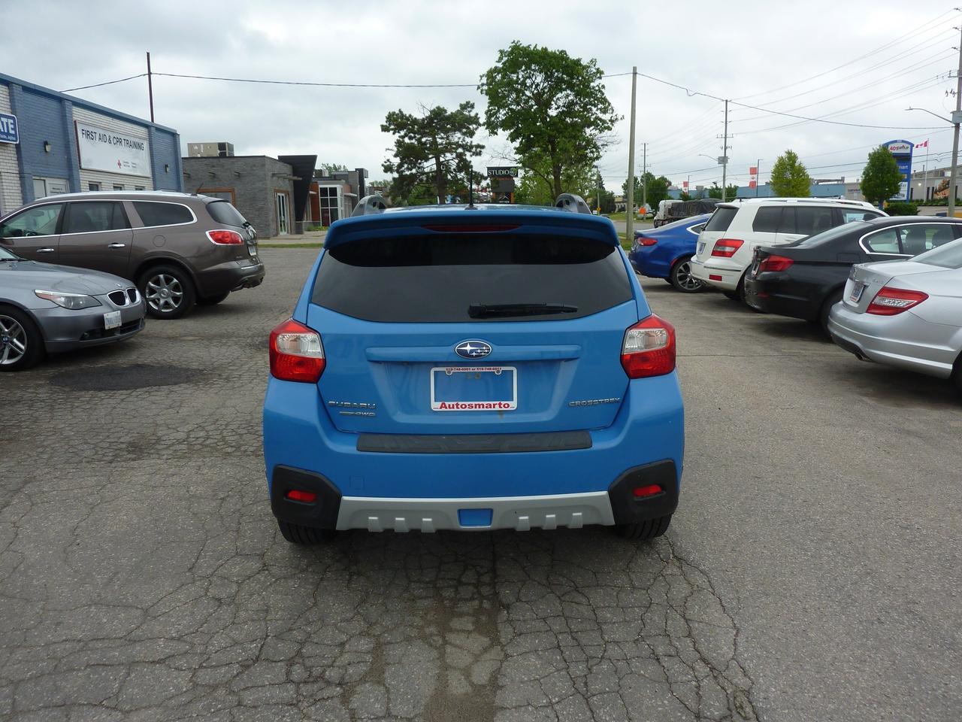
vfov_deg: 54.9
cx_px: 481
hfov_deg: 69.4
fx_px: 695
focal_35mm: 25
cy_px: 361
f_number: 4
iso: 80
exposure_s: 1/100
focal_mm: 4.1
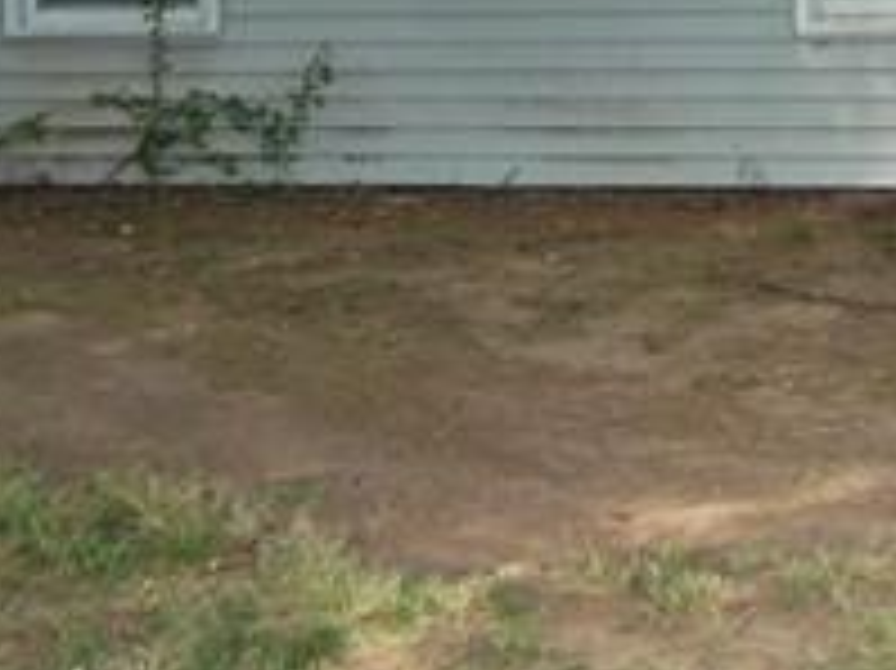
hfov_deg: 21.4
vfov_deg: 15.4
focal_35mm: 87
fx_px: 2251
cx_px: 973
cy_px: -396
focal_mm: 4.9
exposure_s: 1/180
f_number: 3.5
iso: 80
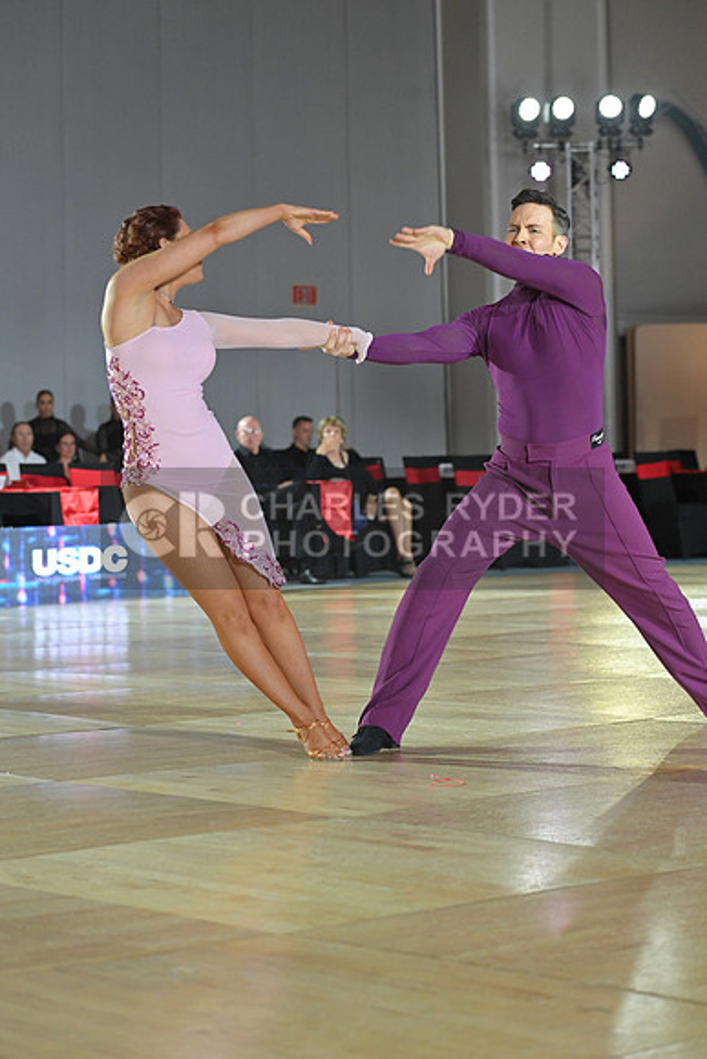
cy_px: 530
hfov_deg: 14.4
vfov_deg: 21.5
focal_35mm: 95
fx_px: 2797
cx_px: 354
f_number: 4
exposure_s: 1/250
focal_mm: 95
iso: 2000
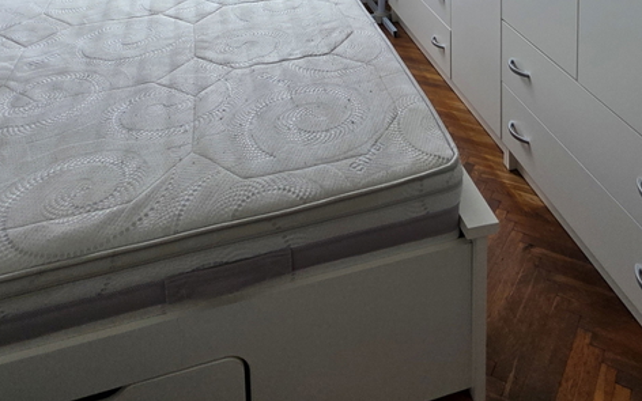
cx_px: 401
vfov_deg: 28.1
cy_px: -154
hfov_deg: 54.7
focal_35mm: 35
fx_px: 612
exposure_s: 1/100
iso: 80
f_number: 1.9
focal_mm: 2.2
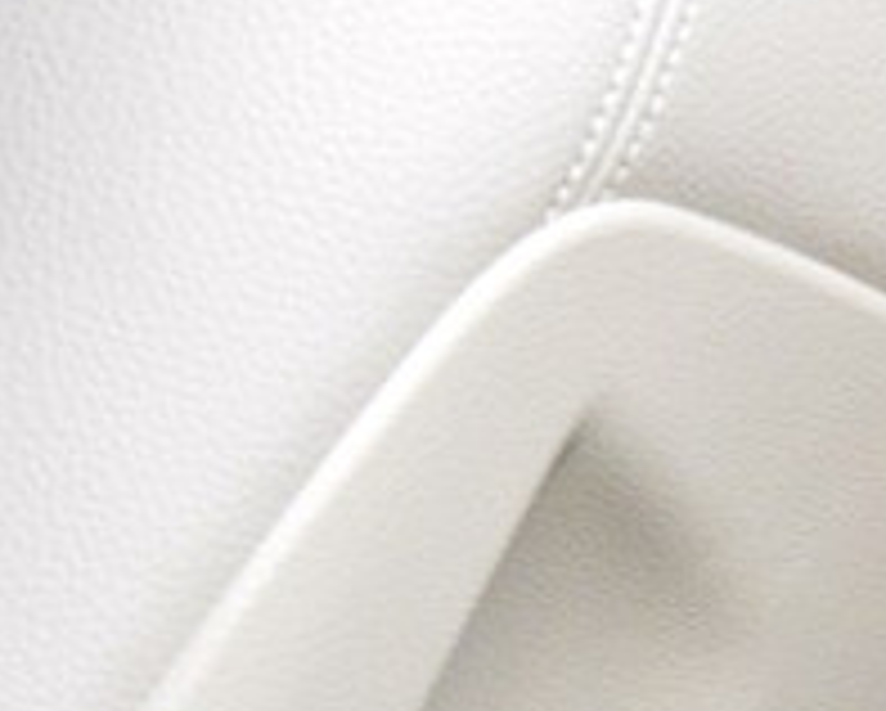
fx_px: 3832
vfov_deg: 9.8
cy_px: 1451
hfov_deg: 10.8
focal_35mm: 146
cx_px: 2258
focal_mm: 20
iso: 800
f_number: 8
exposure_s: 1/60
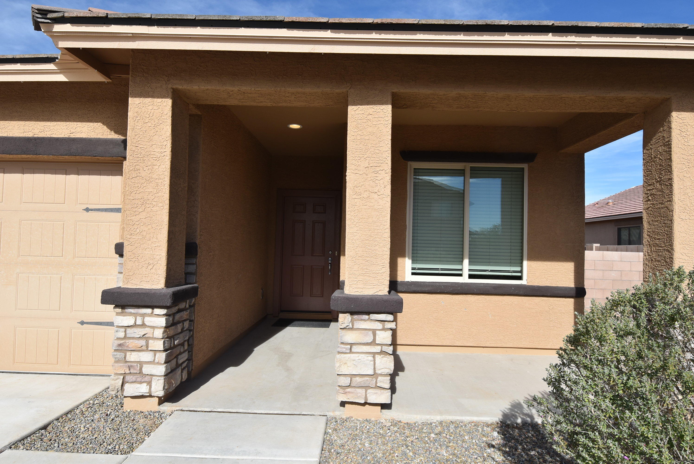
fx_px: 376
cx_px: 347
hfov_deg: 85.4
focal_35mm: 20
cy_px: 232
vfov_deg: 63.3
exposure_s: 1/320
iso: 200
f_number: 9
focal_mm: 13
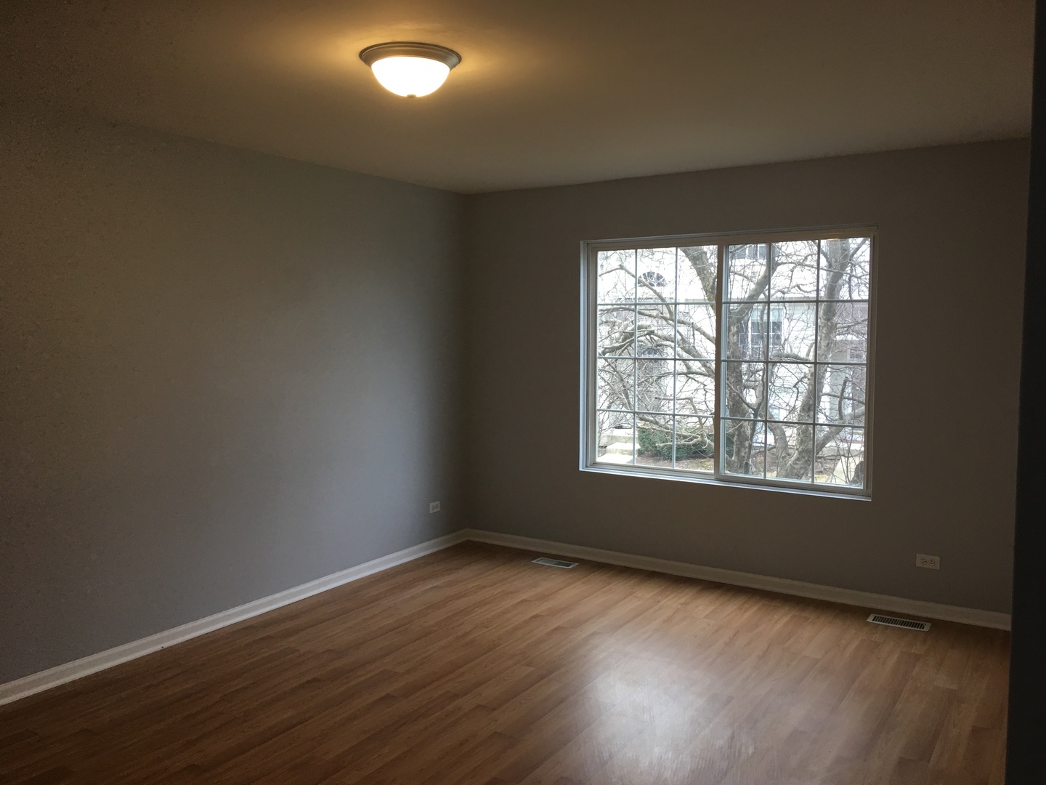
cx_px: 523
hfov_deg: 61.7
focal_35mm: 29
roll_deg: -0.2
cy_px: 392
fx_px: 876
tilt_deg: -2.9
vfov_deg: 48.2
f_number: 2.2
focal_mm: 4.15
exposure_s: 1/30
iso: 32
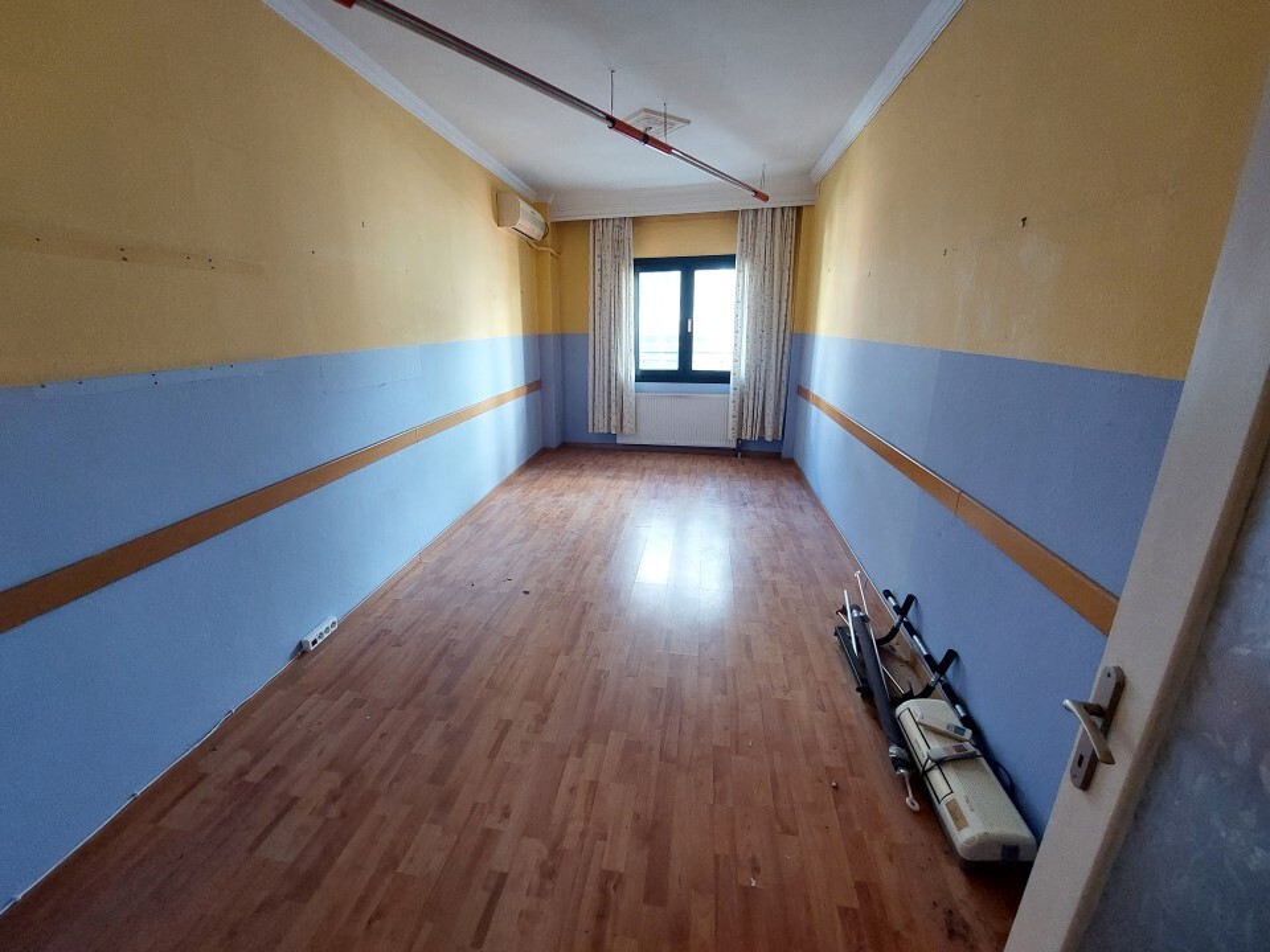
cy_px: 476
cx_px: 635
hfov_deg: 106.2
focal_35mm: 13
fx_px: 477
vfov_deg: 89.9
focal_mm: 1.74
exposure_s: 1/33
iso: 400
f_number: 2.2
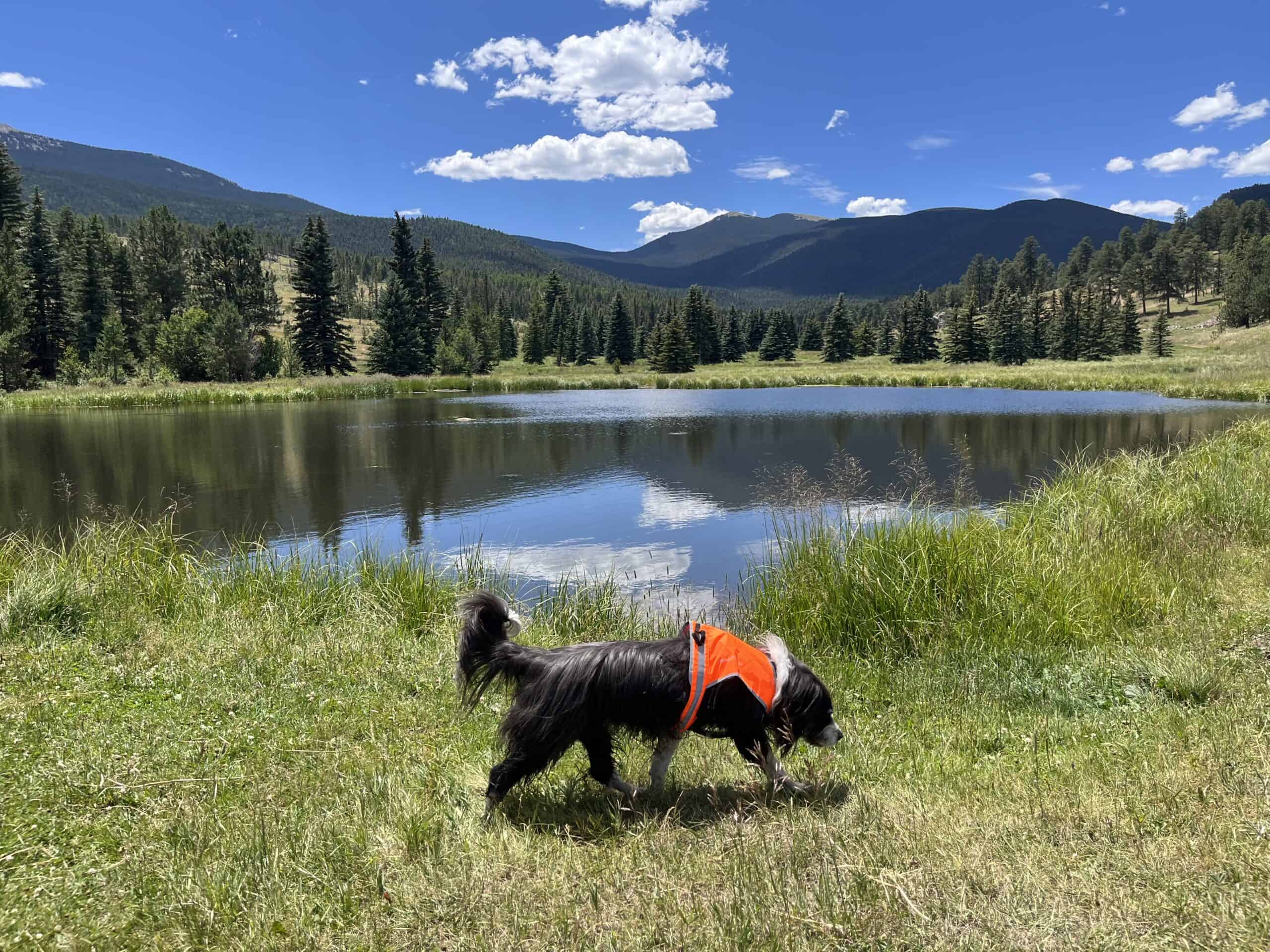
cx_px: 635
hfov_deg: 67.3
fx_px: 954
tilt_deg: -6.0
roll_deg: -0.8
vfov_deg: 53.1
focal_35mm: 26
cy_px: 476
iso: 50
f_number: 1.6
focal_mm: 5.1
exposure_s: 1/2268
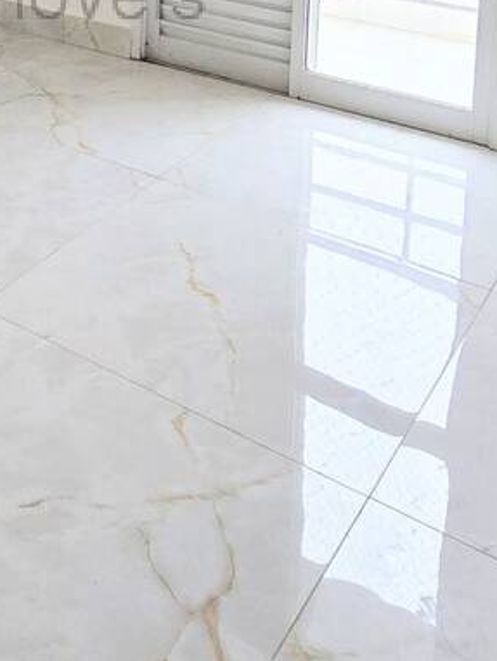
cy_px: -142
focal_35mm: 49
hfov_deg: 25.8
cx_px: -133
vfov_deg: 32.0
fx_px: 937
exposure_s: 1/60
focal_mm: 2.2
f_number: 2.2
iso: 250
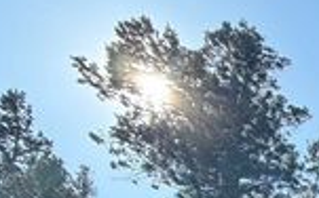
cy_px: 409
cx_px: 619
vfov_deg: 15.7
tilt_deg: +7.5
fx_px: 547
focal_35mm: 63
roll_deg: -2.1
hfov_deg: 19.8
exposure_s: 1/502
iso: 64
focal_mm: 2.22
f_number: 2.2
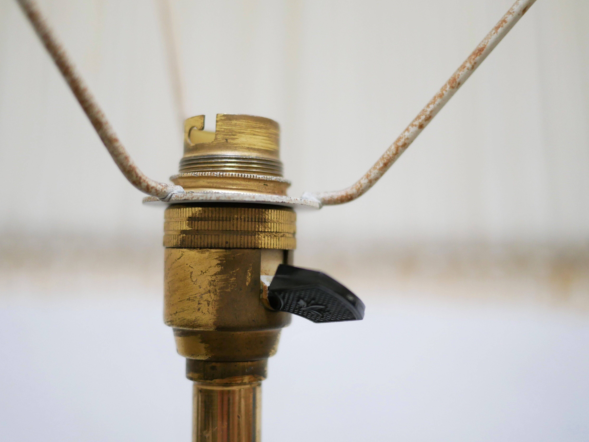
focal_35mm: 41
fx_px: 698
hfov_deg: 45.8
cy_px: 220
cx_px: 290
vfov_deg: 35.1
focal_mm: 20
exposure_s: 1/60
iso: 1000
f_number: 1.7
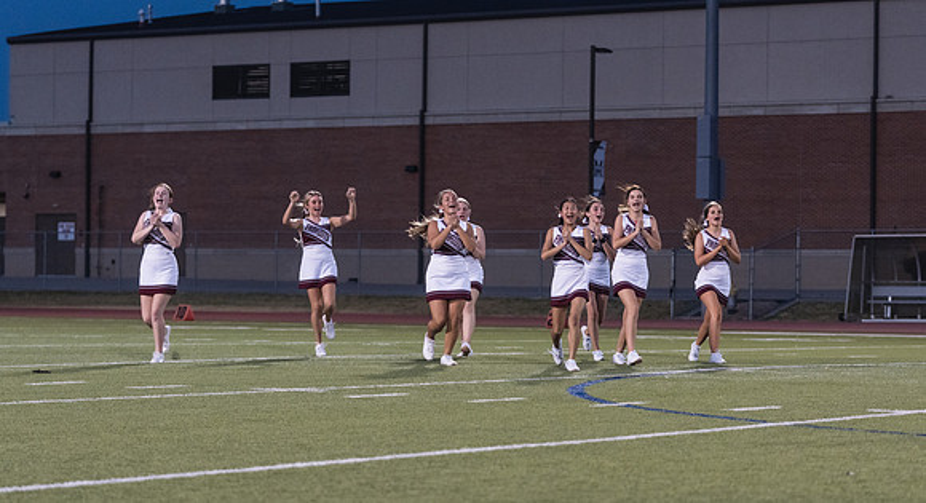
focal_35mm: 113
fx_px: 2754
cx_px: 491
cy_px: 253
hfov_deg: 19.1
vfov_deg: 10.4
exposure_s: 1/1000
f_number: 2.8
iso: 2500
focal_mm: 86
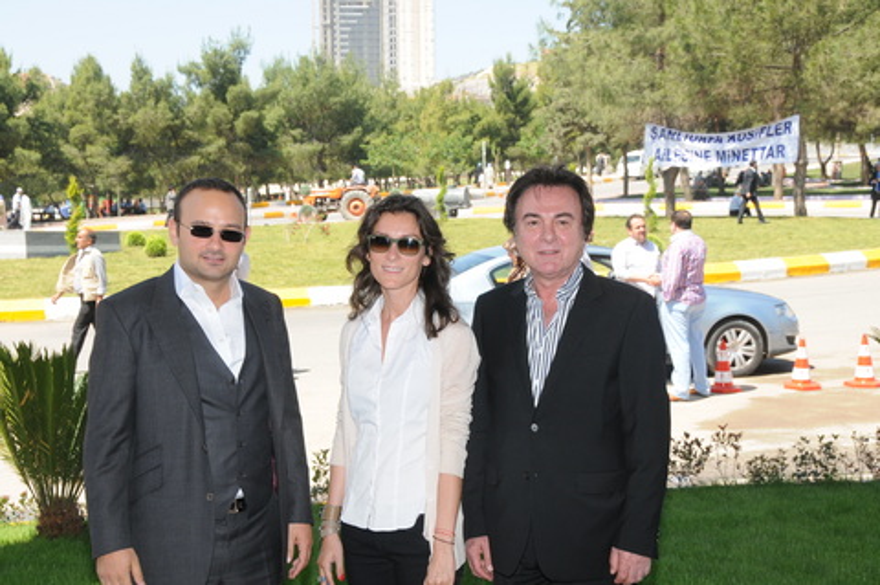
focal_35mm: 63
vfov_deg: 21.5
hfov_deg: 31.9
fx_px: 1538
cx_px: 440
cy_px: 292
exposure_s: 1/250
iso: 400
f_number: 10
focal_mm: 42
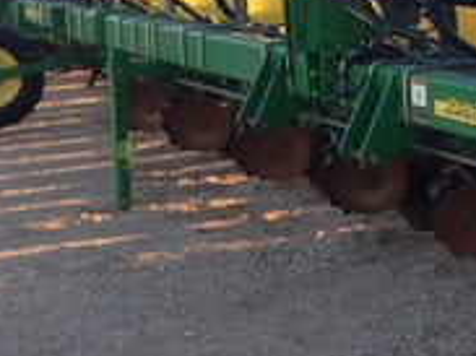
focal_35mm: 98
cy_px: 221
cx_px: 642
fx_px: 1347
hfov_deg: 18.5
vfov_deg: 15.1
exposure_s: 1/148
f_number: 2.4
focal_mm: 4.13
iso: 50
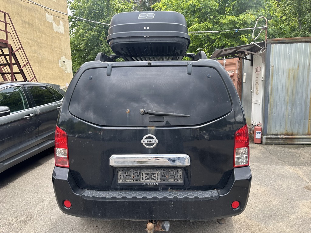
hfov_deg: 71.6
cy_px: 116
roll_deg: +1.3
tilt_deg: -8.2
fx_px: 216
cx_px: 156
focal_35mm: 24
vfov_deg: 56.8
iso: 80
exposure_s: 1/843
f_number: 1.78
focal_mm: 6.86
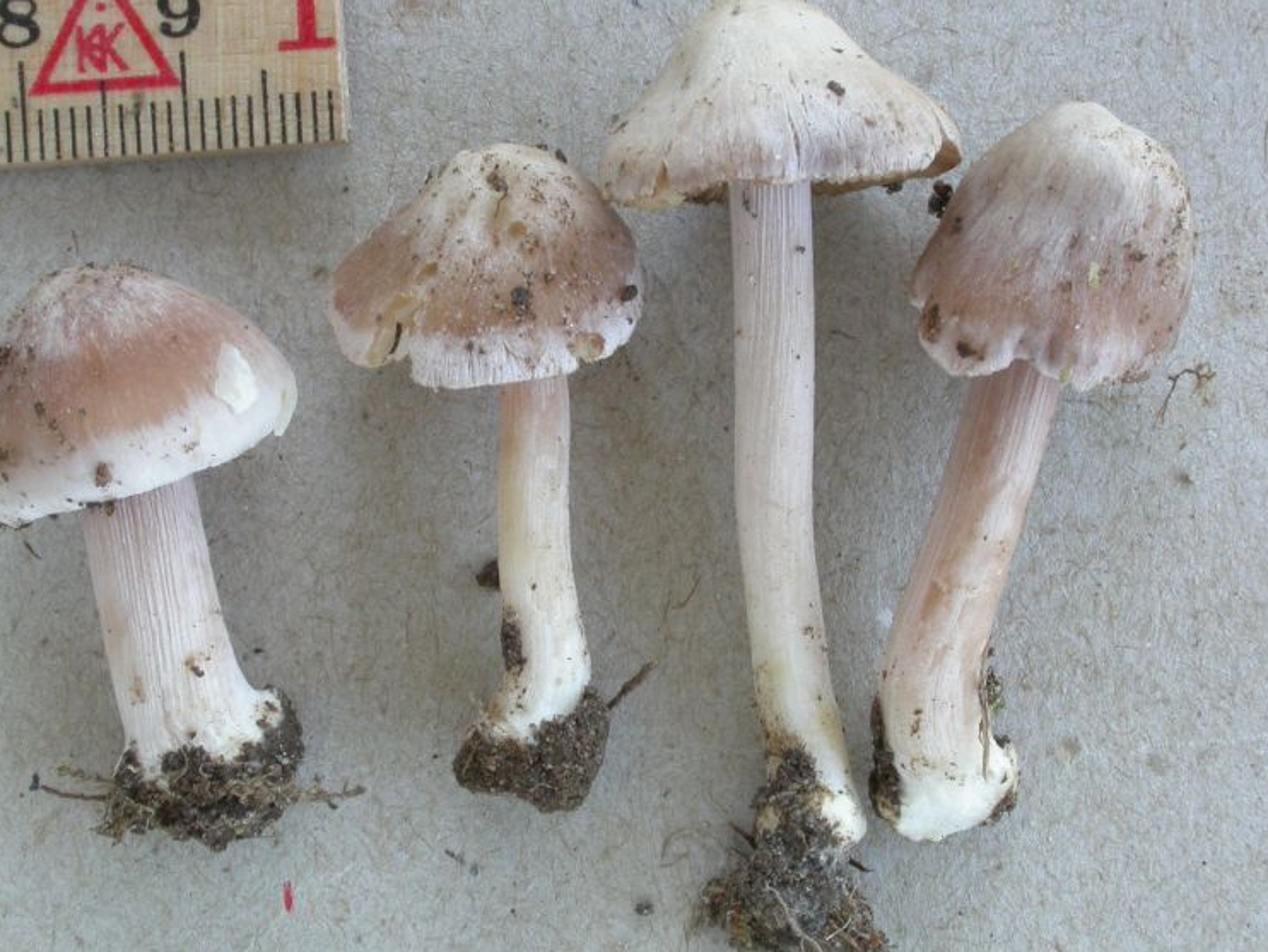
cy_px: 456
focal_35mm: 111
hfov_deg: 17.7
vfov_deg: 13.3
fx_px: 4067
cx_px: 617
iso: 100
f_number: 10.2
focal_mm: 21.3
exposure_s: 1/8
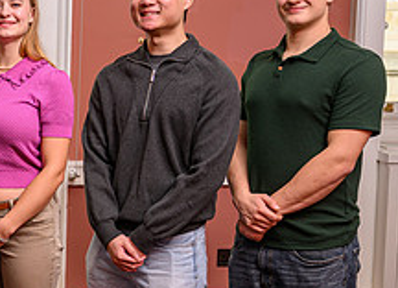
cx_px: -126
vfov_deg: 13.4
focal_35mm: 108
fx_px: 1225
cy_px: 196
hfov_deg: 17.3
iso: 50
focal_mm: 37
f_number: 4
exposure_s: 1/200
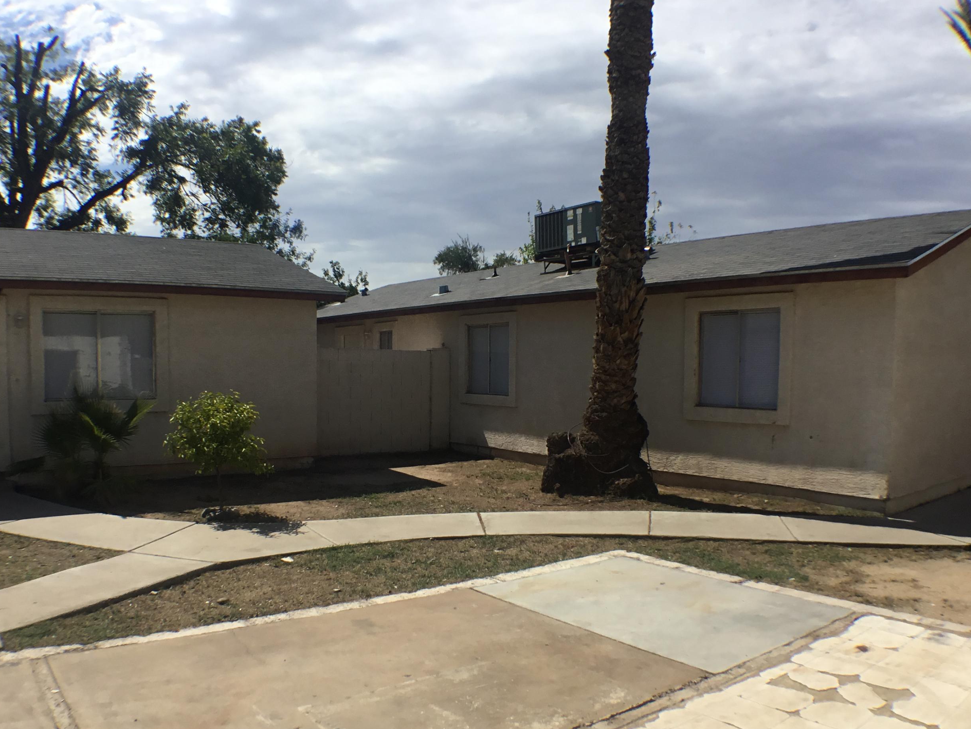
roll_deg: -0.6
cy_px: 425
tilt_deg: -4.3
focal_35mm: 38
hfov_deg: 48.9
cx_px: 438
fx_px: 1066
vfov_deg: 37.6
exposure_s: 1/2398
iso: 25
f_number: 2.4
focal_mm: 3.3
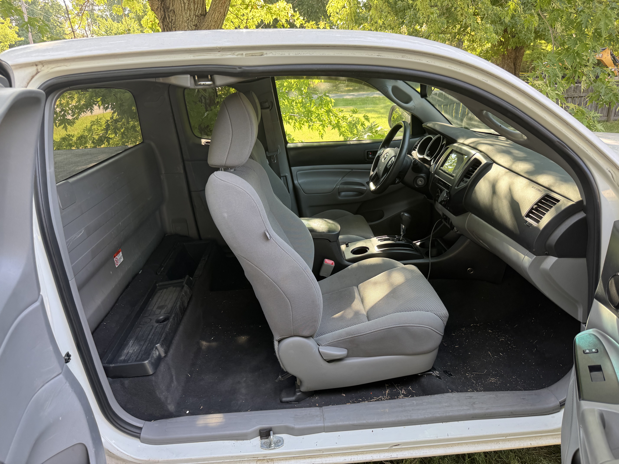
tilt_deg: -20.1
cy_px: 232
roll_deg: +3.8
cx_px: 310
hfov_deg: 71.6
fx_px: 429
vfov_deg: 56.8
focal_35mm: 24
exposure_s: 1/121
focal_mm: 6.76
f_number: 1.78
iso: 80
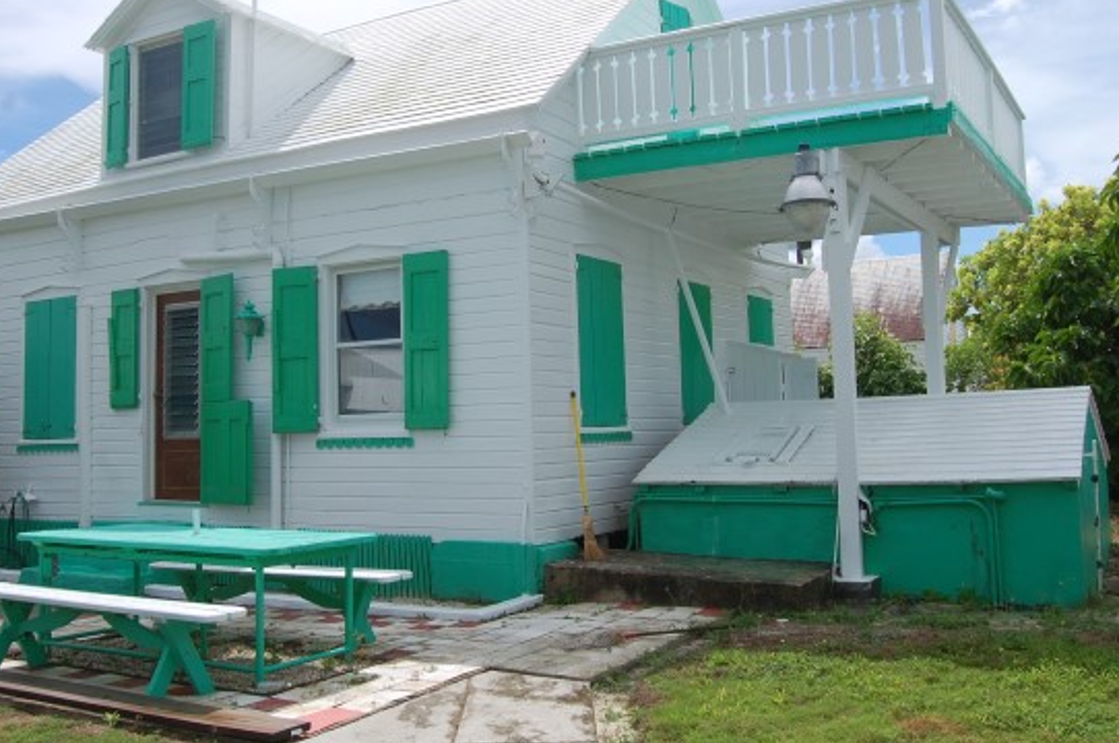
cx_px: 549
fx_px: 1118
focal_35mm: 36
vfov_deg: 36.7
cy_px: 318
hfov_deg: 53.2
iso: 200
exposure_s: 1/400
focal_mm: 18
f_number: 10
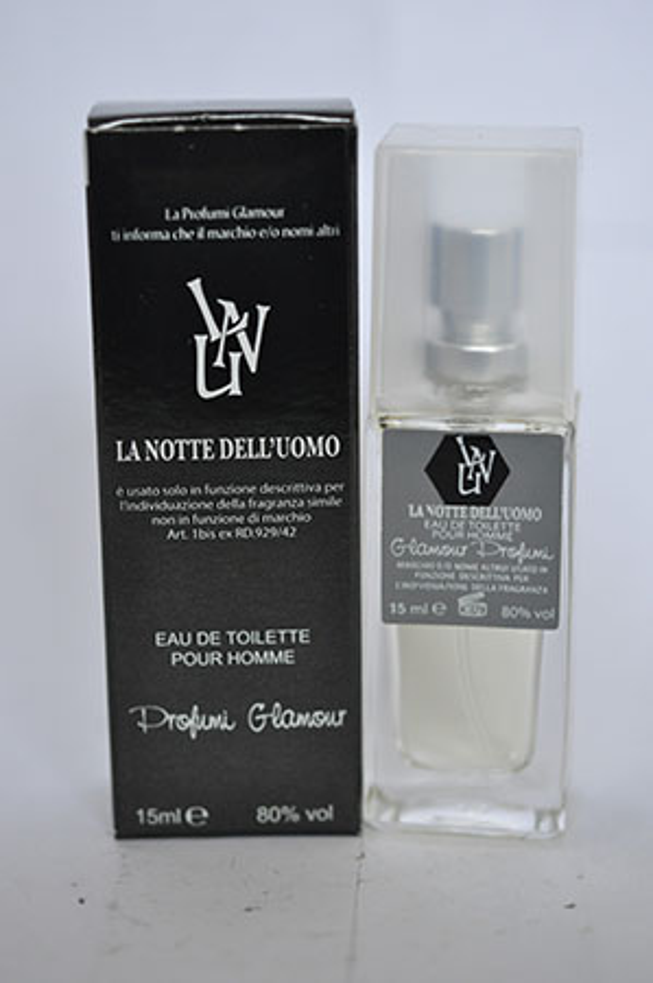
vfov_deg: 22.6
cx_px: 326
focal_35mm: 90
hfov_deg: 15.2
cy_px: 492
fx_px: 2454
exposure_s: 1/200
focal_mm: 60
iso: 800
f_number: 3.2
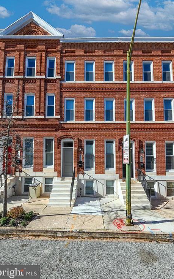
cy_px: 135
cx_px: 90
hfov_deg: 71.3
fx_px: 121
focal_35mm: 16
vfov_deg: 97.8
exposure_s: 1/800
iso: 250
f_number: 8
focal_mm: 13
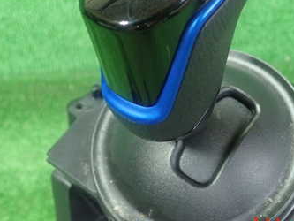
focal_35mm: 54
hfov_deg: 35.3
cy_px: 38
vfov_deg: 26.4
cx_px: 189
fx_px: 459
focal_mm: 5.5
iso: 800
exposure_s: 1/125
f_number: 2.3
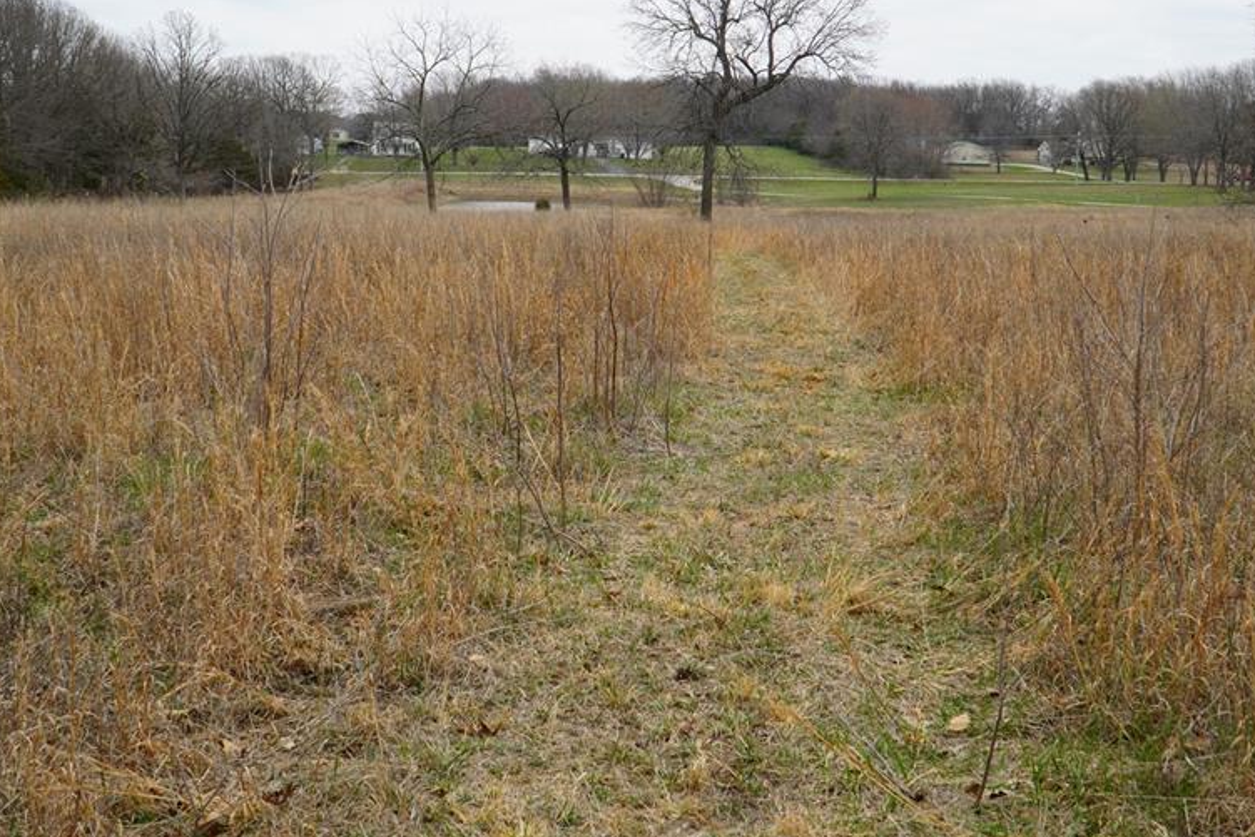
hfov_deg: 43.6
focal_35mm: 45
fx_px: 1569
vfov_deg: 29.6
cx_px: 610
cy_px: 270
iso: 100
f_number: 8
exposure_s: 1/125
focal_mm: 22
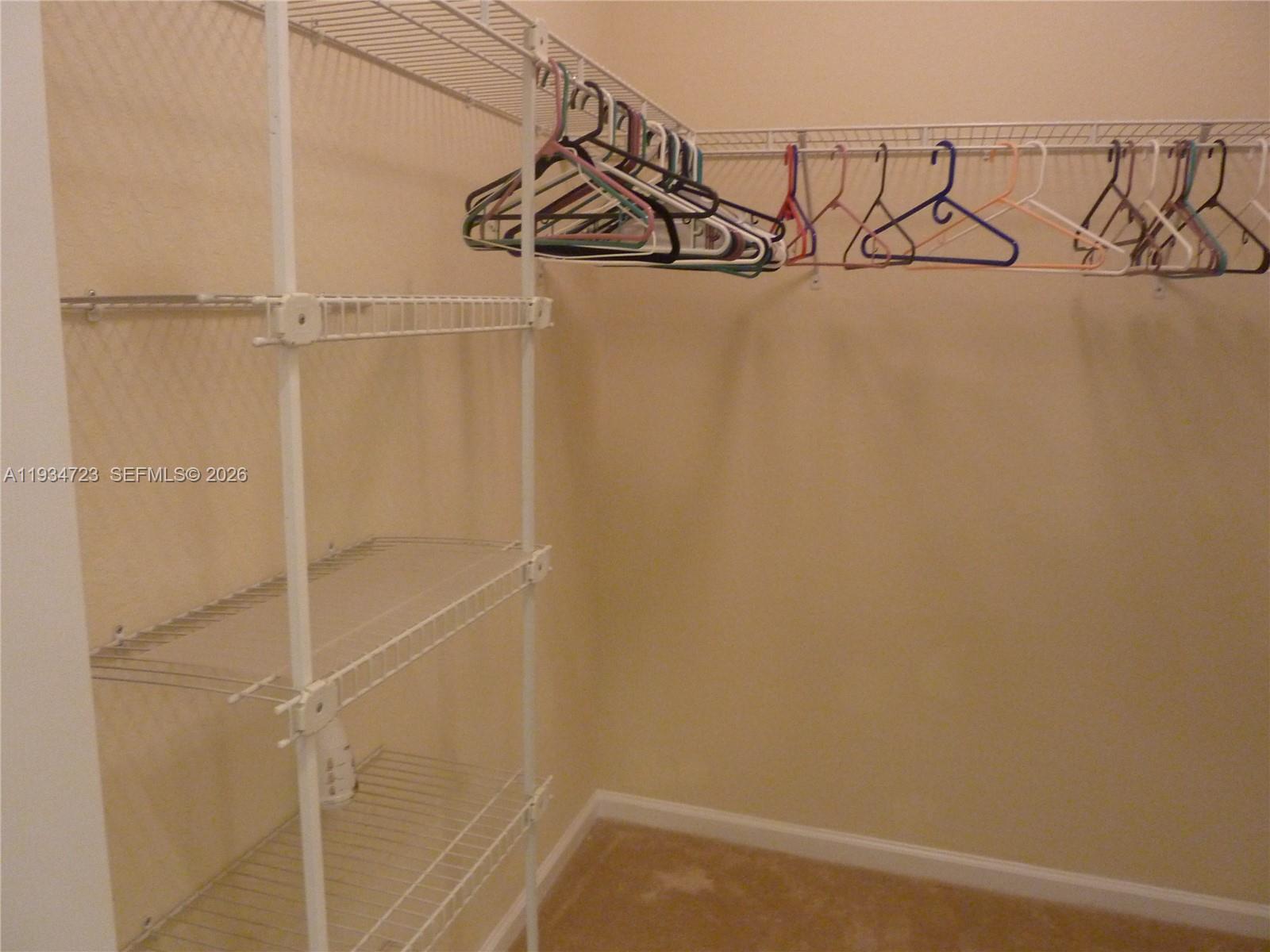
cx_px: 635
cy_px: 476
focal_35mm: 25
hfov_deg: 69.4
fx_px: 917
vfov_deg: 54.9
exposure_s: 1/20
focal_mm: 4.1
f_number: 3.3
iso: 400
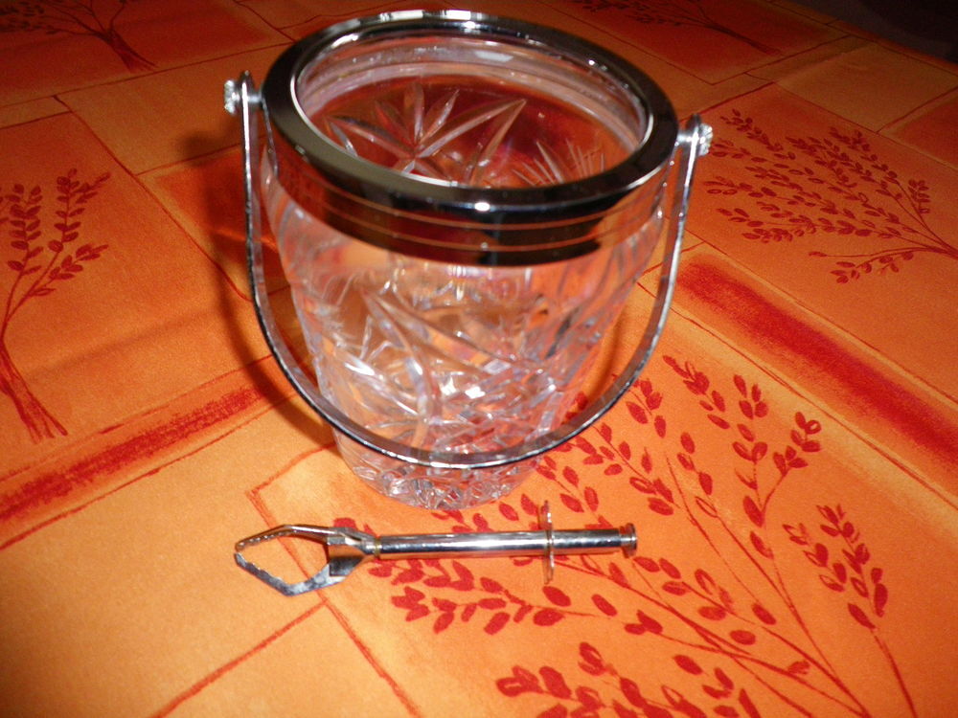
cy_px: 359
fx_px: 775
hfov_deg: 63.4
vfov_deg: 49.7
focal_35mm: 28
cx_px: 479
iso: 250
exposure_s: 1/60
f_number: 2.6
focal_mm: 4.9
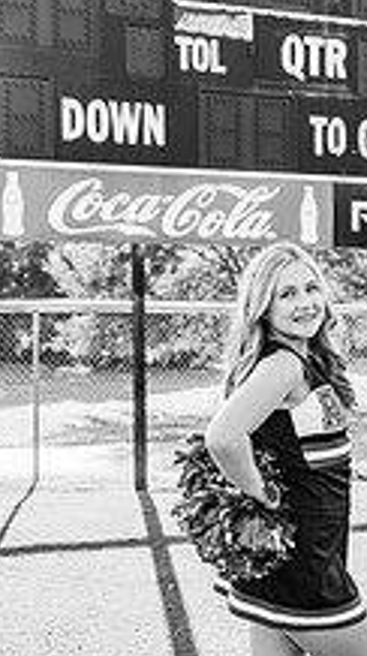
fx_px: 903
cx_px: 295
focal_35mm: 52
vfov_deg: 39.9
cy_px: 355
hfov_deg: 22.6
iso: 200
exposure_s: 1/640
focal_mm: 24
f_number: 2.8
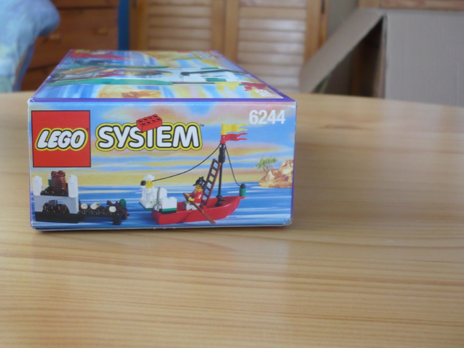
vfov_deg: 31.3
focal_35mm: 46
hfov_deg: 40.9
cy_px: 122
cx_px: 172
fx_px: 617
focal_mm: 5.8
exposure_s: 1/15
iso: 100
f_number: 2.8
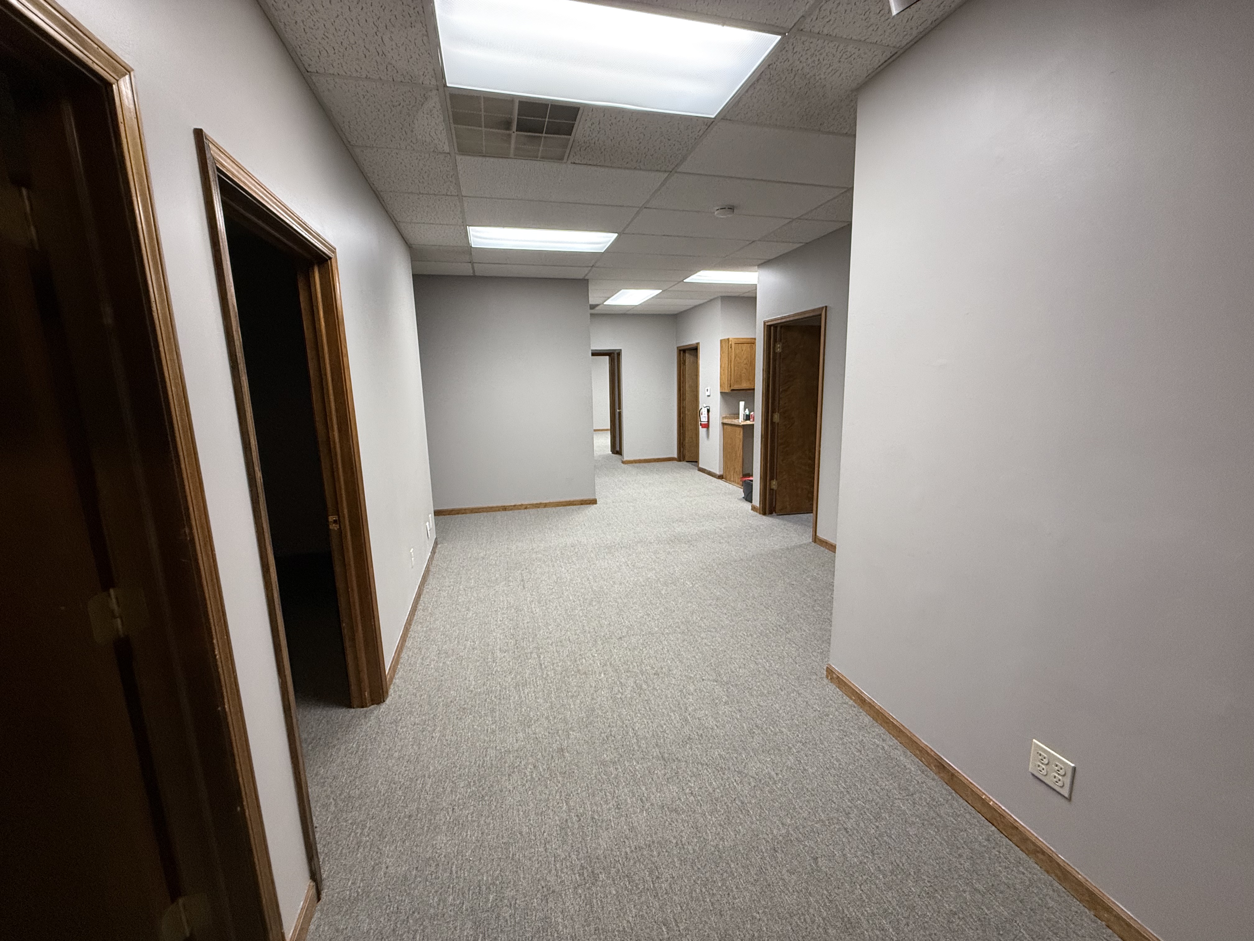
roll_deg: +1.1
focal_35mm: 14
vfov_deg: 85.7
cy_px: 470
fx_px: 507
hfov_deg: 102.1
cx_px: 627
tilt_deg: -9.9
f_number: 2.2
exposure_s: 1/60
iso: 250
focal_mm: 2.22
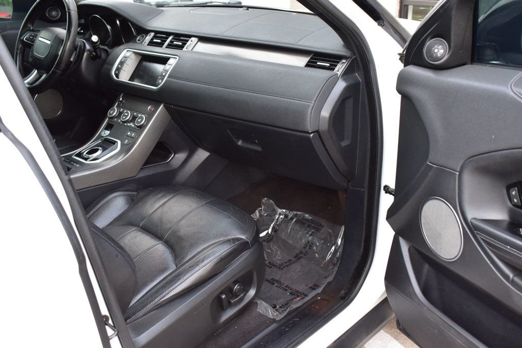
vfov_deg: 36.8
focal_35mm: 36
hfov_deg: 53.1
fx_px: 522
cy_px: 174
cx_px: 261
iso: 720
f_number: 6.3
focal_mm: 24
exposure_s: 1/15
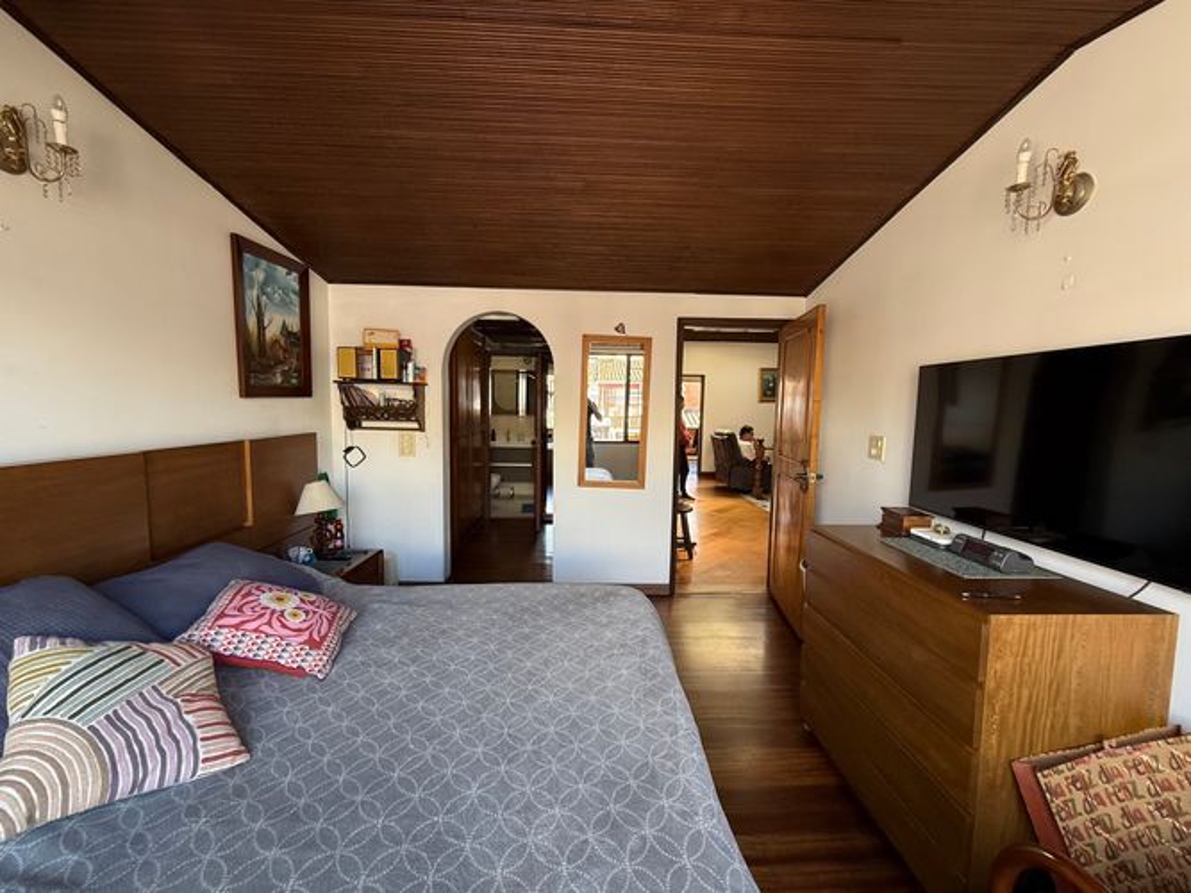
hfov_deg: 102.1
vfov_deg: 85.7
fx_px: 482
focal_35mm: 14
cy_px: 446
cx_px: 596
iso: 125
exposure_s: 1/99
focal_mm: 2.22
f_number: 2.2
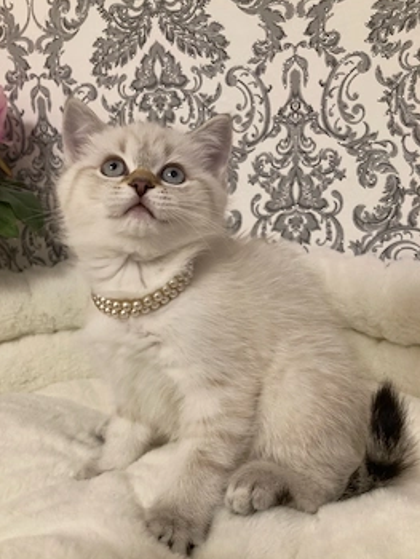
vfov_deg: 56.7
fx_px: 517
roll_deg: +2.8
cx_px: 182
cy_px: 310
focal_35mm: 32
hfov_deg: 44.1
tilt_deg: -12.4
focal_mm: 3.99
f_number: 1.8
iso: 125
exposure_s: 1/50
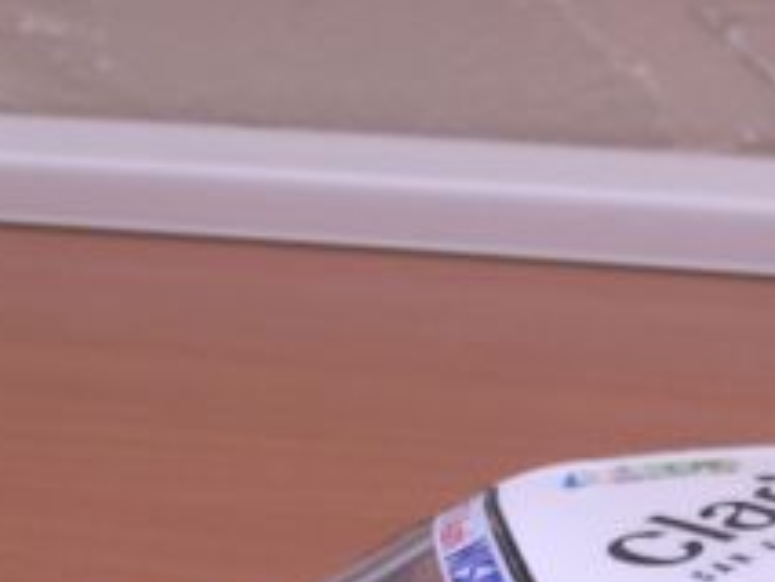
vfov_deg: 9.2
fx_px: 3562
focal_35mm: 159
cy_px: 808
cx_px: 615
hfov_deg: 12.4
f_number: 3.2
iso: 100
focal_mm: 8
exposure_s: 1/4.9
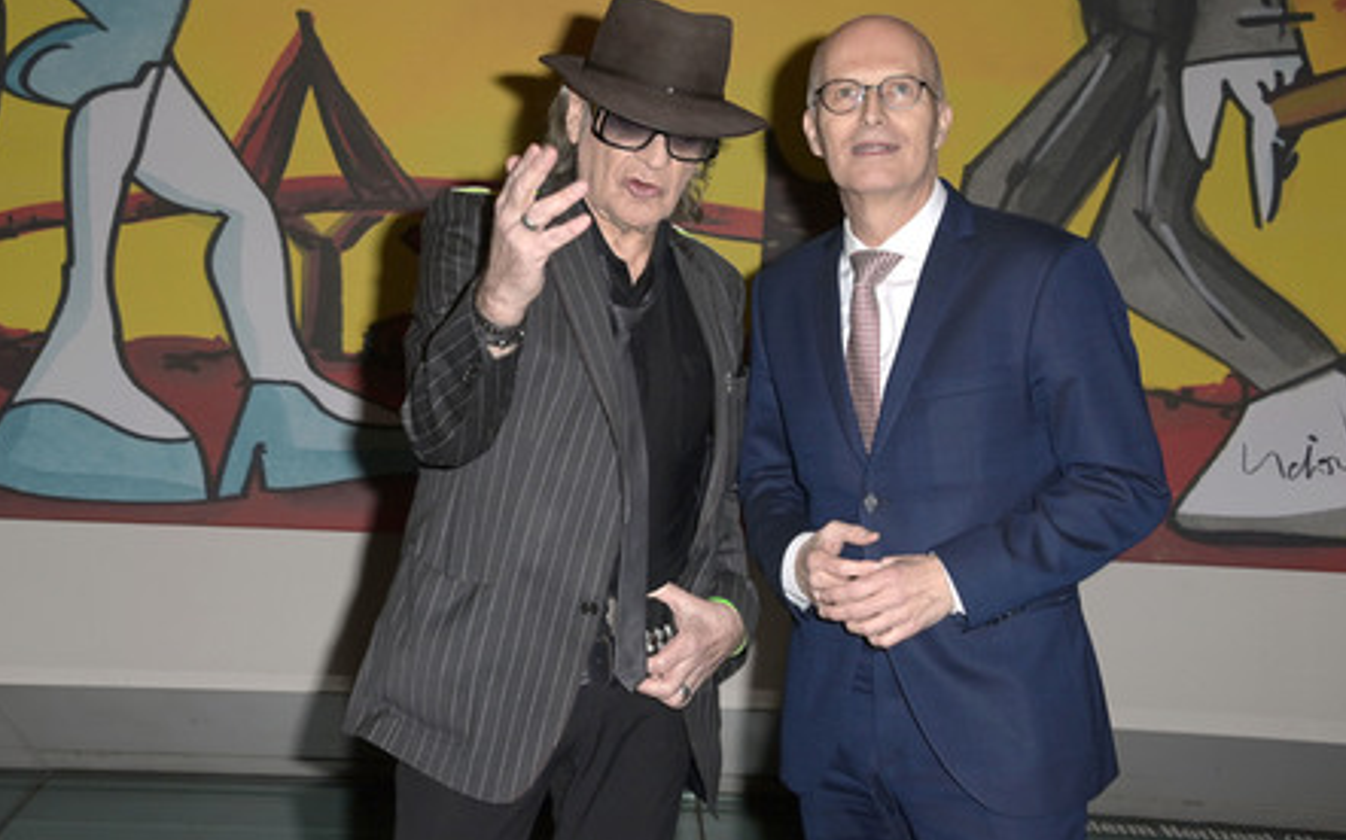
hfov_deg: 38.9
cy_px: 396
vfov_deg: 24.9
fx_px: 1907
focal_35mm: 52
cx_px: 675
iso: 1000
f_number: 5.6
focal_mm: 50
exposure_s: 1/160
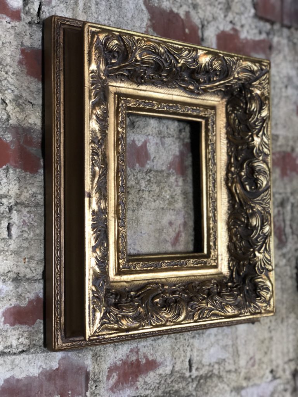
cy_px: 198
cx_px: 149
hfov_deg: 28.0
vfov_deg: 36.8
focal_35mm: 52
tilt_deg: +3.3
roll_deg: -0.8
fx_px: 597
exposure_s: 1/25
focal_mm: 6
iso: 160
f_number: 2.4
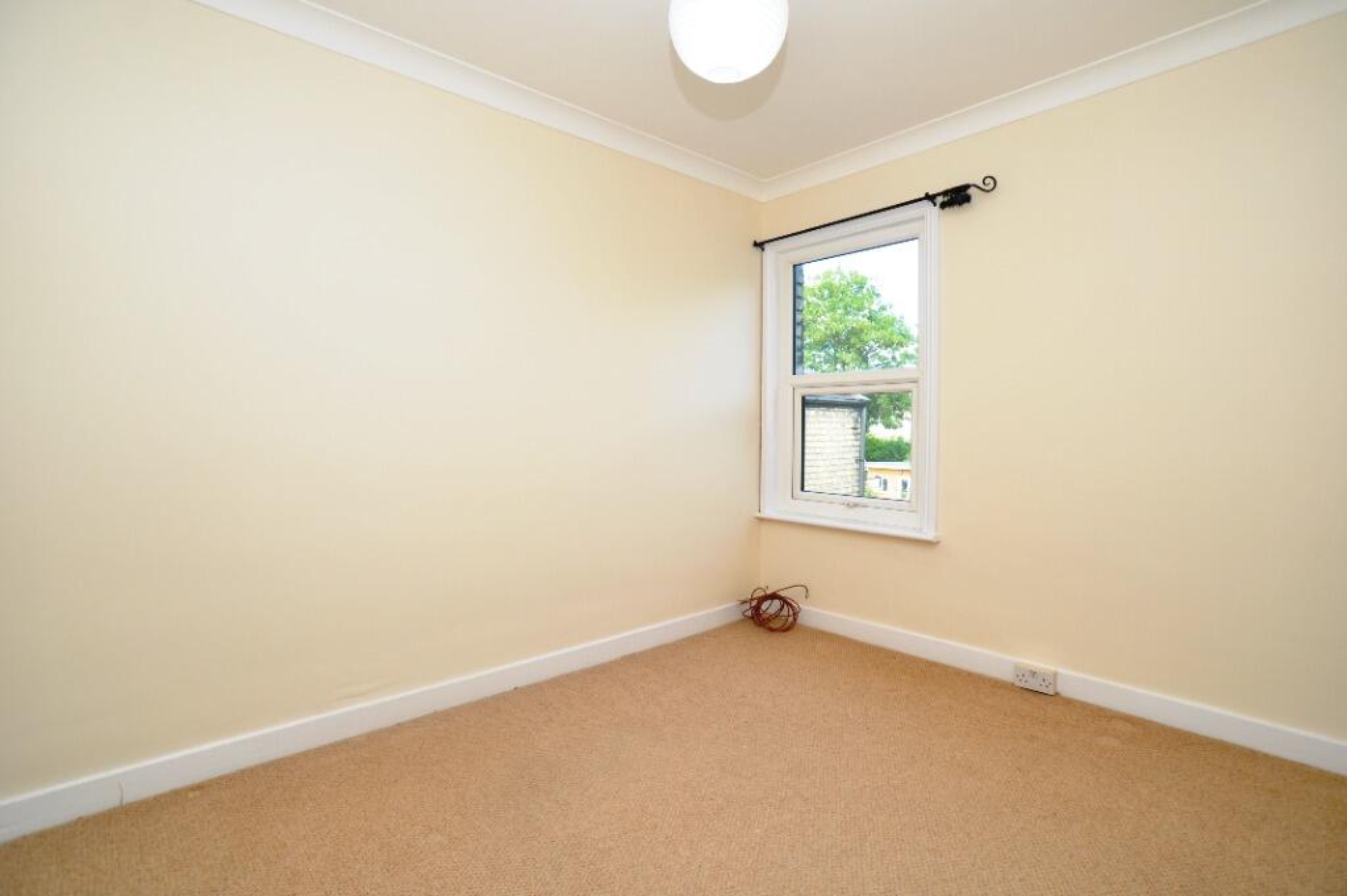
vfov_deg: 72.0
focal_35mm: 16
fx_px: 617
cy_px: 448
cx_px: 674
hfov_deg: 95.0
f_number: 4.5
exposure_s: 1/60
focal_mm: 11
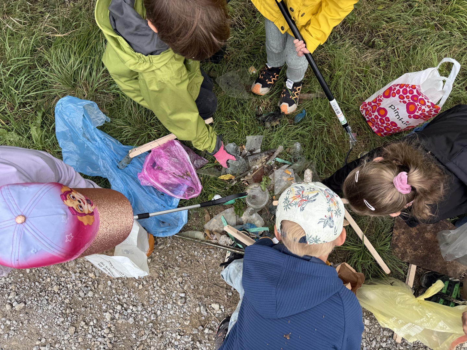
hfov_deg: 71.6
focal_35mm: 24
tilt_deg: -80.9
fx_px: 324
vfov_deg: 56.8
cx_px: 234
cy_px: 175
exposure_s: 1/660
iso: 80
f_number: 1.78
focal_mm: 6.76
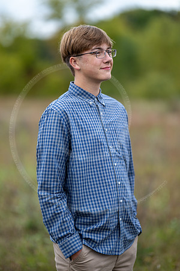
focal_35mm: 85
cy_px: 136
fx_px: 637
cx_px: 90
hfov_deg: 16.1
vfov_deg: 23.9
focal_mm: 85
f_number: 1.2
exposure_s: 1/400
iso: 500
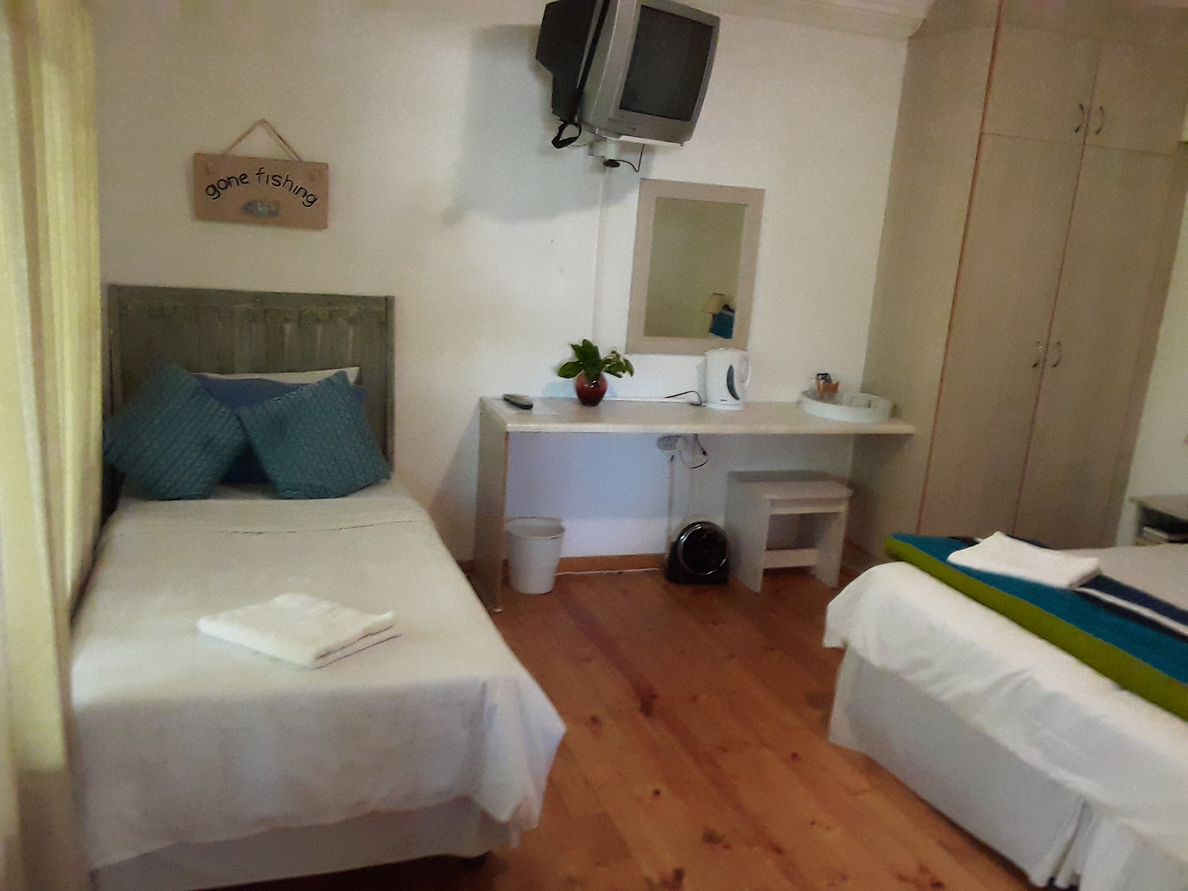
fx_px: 1030
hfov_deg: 60.0
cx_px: 594
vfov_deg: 46.8
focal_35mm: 30
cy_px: 446
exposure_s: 1/25
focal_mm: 2.2
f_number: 1.9
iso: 400
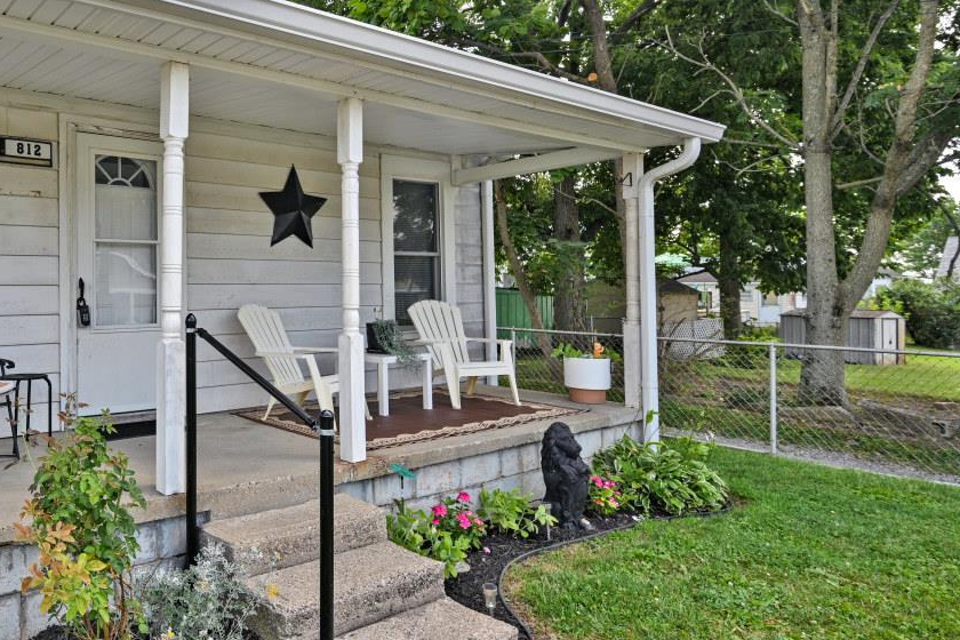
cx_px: 201
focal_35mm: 25
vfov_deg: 51.0
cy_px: 259
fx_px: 667
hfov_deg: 65.5
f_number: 5.6
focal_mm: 14
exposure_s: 1/250
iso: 110
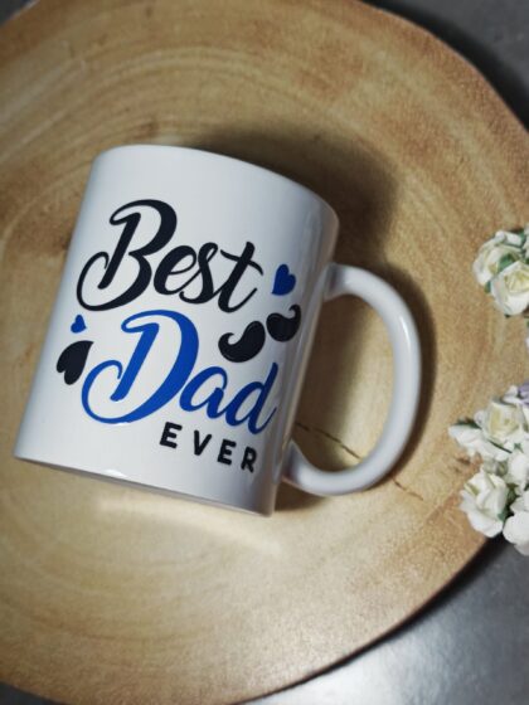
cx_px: 264
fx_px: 978
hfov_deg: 30.3
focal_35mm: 48
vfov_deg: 39.7
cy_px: 352
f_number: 2
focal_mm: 6.83
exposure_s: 1/100
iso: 100
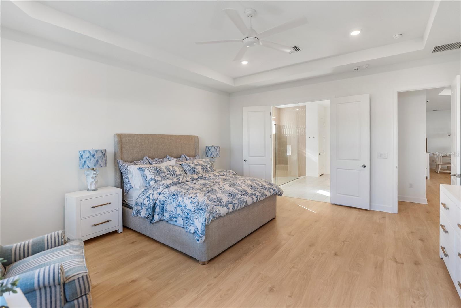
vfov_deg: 73.8
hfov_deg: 96.7
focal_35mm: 16
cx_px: 230
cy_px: 154
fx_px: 205
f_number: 2.8
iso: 250
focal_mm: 16
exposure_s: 1/200
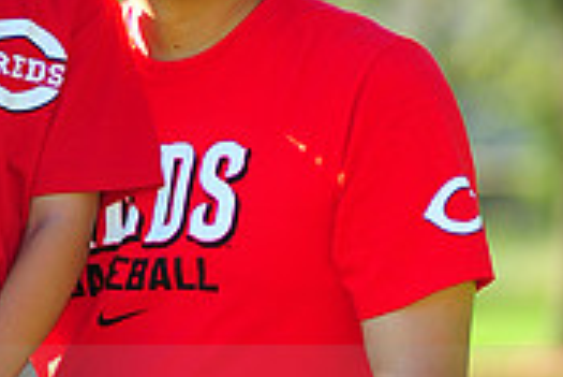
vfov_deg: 2.3
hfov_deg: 3.5
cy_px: 390
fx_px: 9328
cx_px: 74
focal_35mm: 596
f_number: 3.5
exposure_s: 1/640
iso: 200
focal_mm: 180
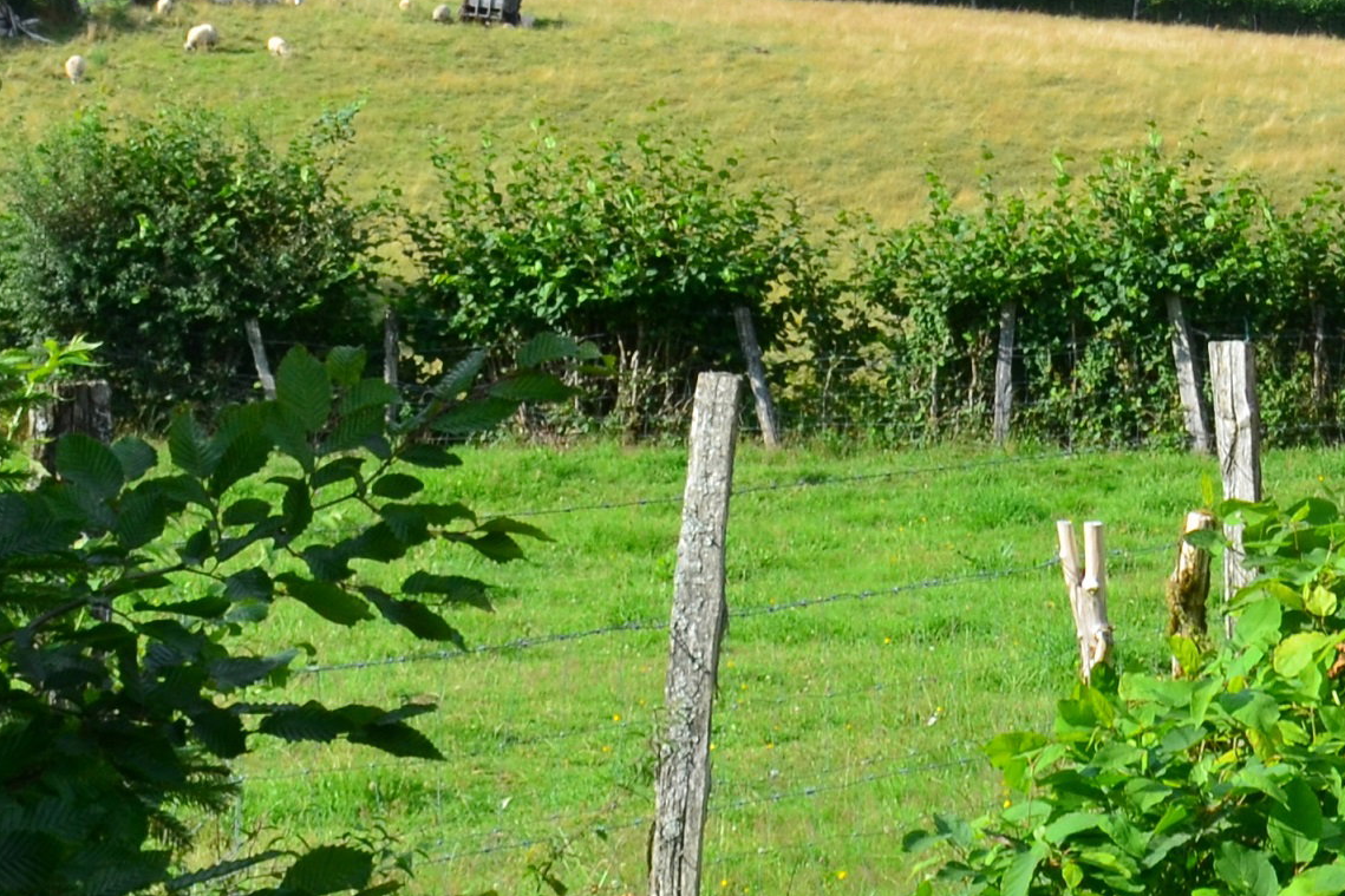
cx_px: 1357
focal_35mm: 114
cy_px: -156
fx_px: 4258
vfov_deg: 11.8
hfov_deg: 17.5
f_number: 11
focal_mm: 22
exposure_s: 1/125
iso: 200
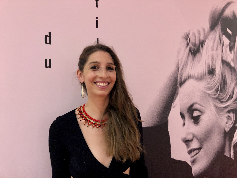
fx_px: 192
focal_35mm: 28
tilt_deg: +4.1
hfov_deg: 63.4
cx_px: 118
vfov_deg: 49.7
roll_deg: +2.0
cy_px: 89
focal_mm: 4
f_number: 1.8
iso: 100
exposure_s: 1/9
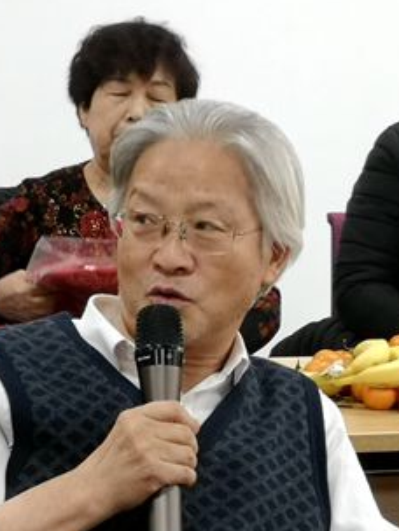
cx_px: 222
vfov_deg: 12.3
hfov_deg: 9.3
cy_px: 355
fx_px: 2459
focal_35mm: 160
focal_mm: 3.95
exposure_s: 1/50
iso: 100
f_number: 1.8
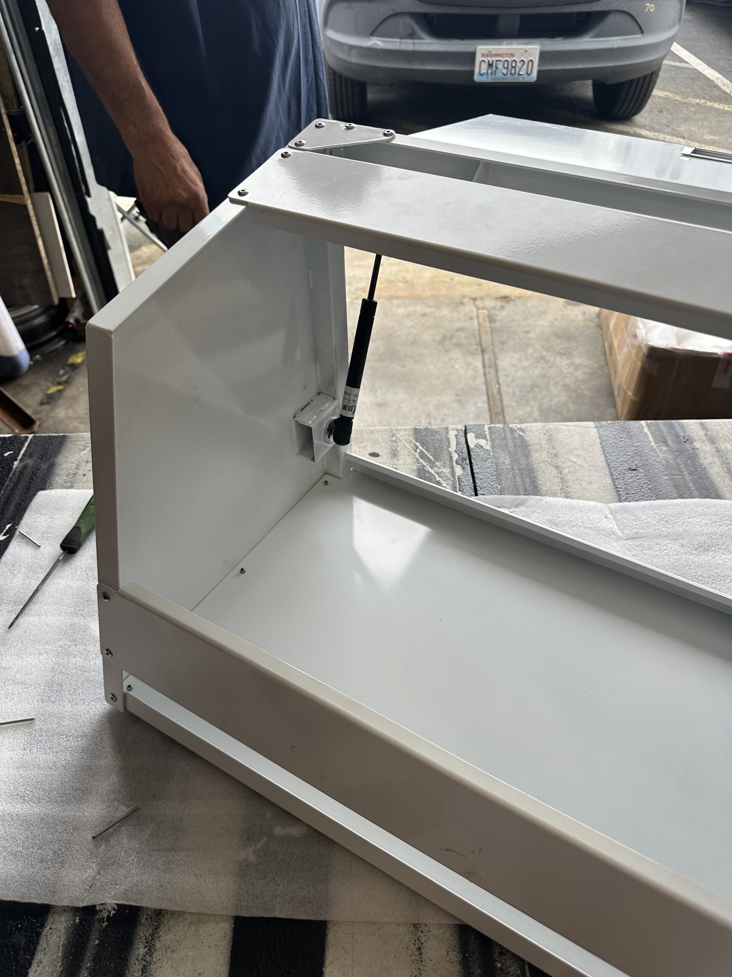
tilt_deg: -42.5
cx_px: 366
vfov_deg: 71.6
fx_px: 677
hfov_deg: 56.8
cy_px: 488
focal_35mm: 24
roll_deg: +1.1
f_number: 1.78
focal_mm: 6.86
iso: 80
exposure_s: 1/471
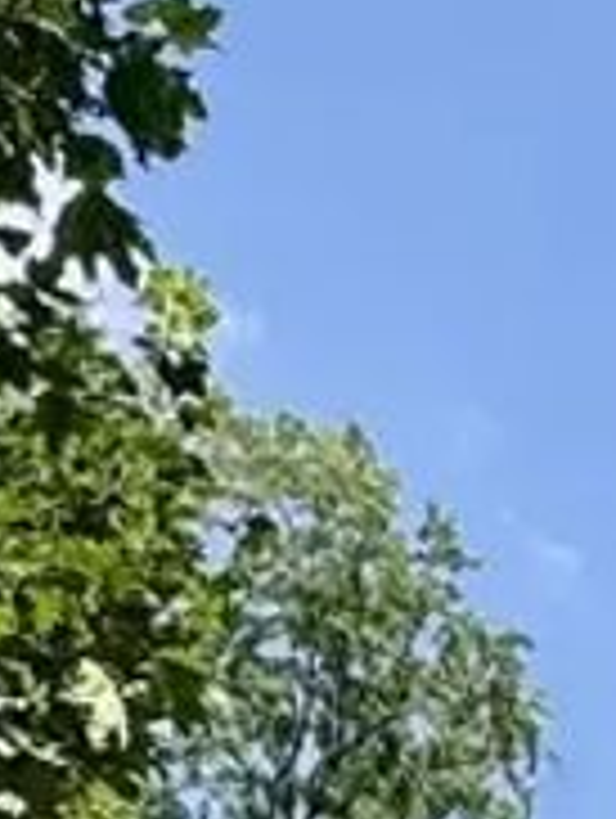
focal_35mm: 105
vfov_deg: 14.0
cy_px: 1883
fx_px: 2486
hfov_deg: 13.7
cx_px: 755
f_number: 2.2
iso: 50
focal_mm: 2.22
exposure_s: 1/1637
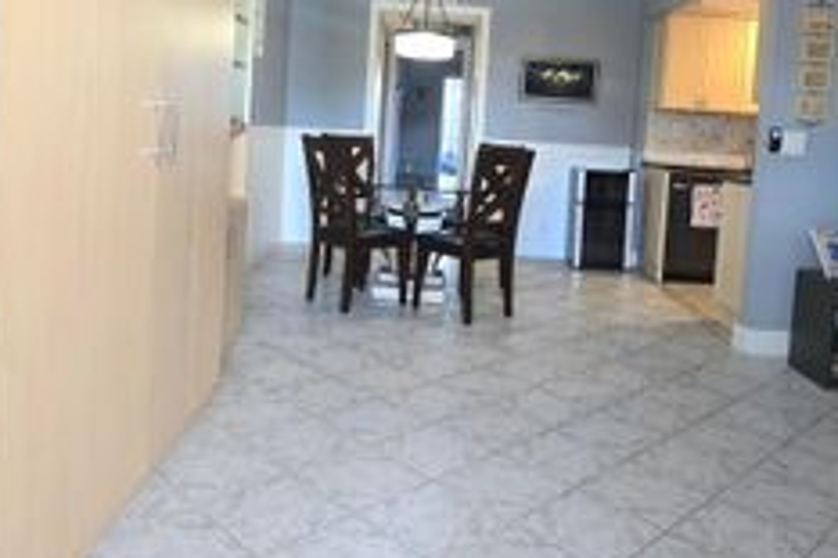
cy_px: 185
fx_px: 675
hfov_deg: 63.6
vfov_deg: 44.2
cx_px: 450
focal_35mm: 29
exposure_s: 1/60.2
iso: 250
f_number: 2.2
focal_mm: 2.2
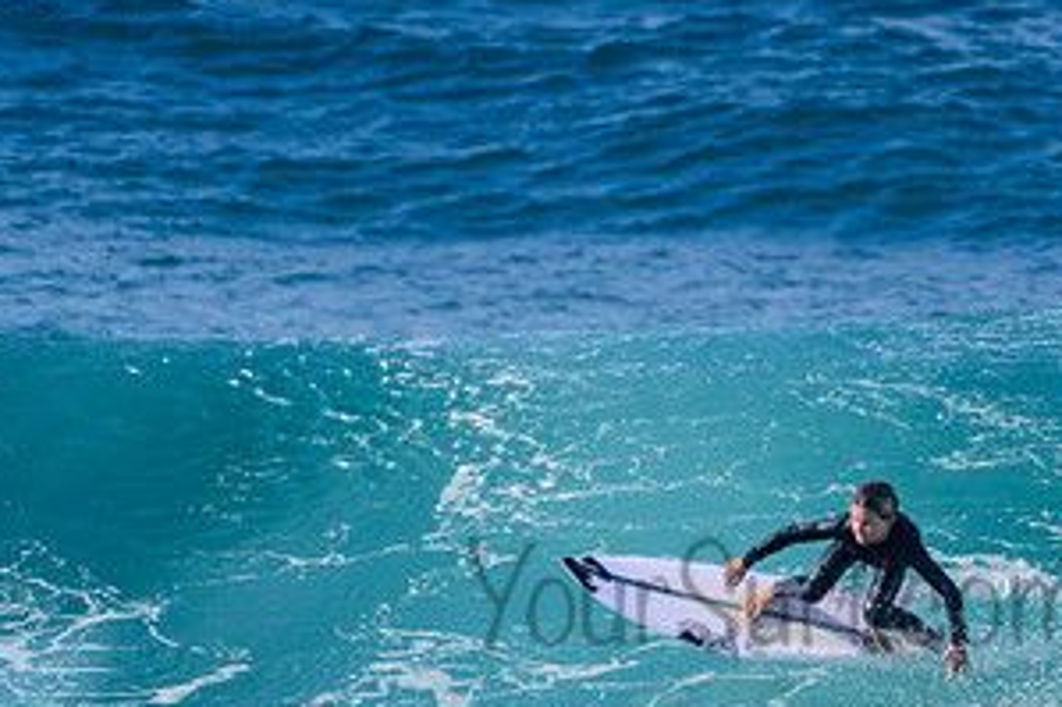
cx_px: 835
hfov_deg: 1.4
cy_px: 563
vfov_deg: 0.9
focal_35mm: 1455
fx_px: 42897
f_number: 5.6
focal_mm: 500
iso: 280
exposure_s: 1/2000
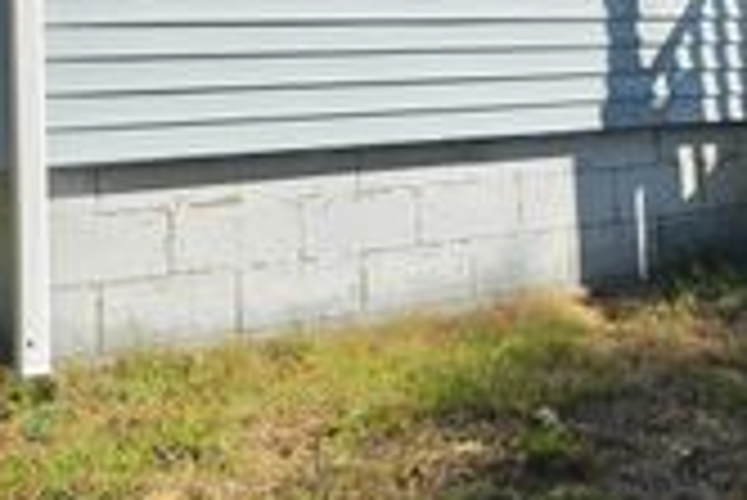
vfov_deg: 18.3
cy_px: -34
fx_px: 1495
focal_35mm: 72
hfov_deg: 26.3
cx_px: 774
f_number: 1.8
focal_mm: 5.4
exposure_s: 1/4459
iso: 80
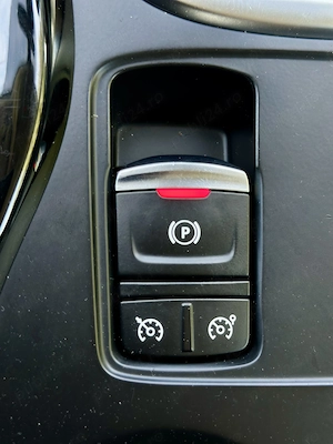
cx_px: 166
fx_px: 616
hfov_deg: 30.3
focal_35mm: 48
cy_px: 222
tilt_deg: -75.0
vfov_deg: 39.7
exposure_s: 1/86
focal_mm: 6.86
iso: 125
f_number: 1.78
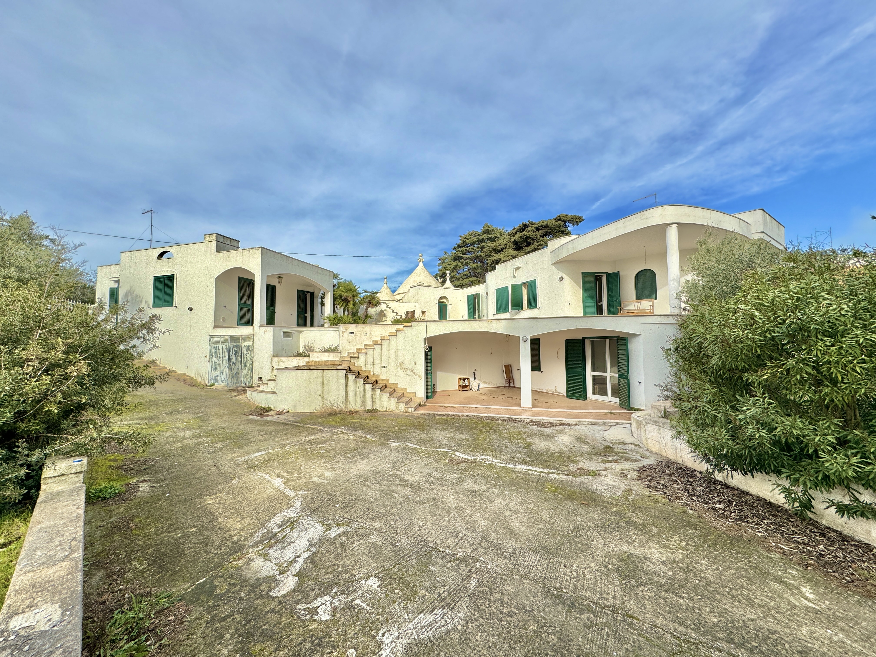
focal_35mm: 14
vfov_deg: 85.7
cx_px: 438
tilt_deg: +2.7
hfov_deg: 102.1
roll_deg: +0.2
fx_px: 354
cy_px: 328
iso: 40
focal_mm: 2.22
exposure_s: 1/763
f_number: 2.2
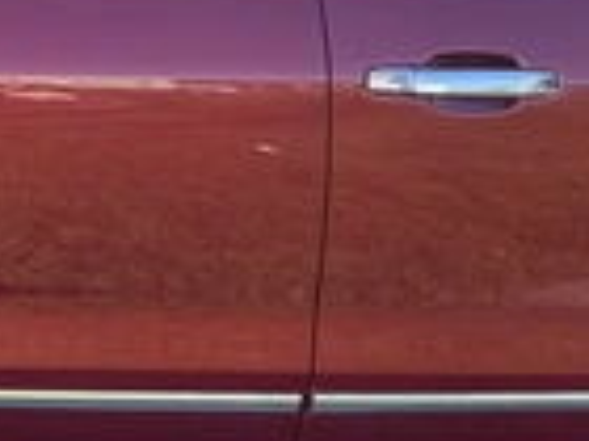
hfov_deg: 21.7
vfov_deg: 18.2
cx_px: -202
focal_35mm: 80
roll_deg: -0.3
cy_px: 63
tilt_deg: -15.1
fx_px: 1361
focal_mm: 3
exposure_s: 1/265
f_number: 1.8
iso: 25
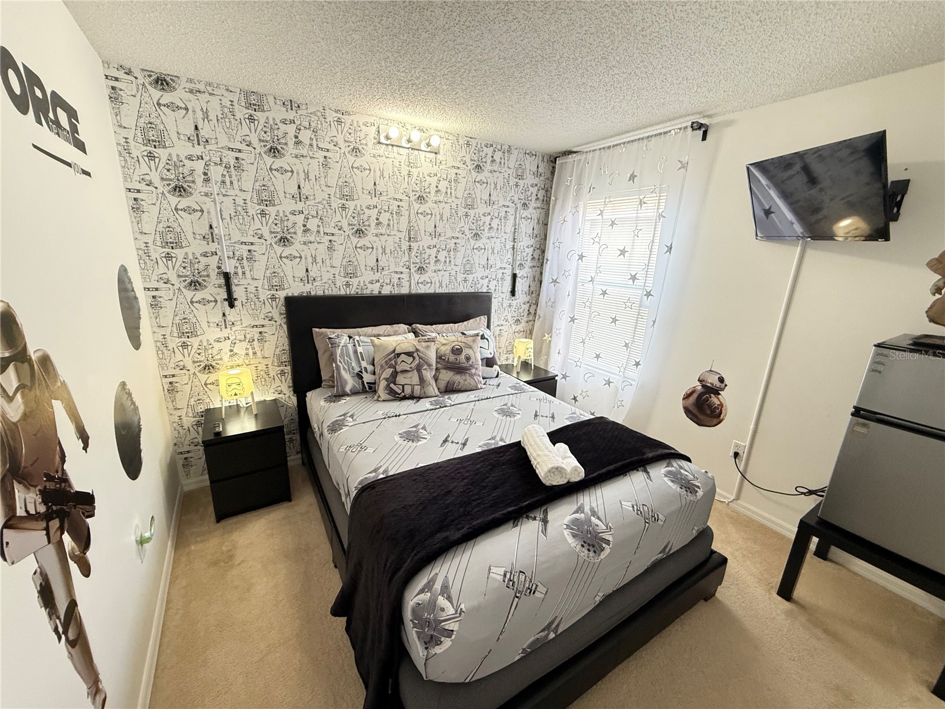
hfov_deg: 102.1
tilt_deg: -14.7
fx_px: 382
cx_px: 472
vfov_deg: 85.7
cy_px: 354
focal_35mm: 14
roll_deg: -1.6
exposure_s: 1/120
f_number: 2.2
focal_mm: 2.22
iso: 400
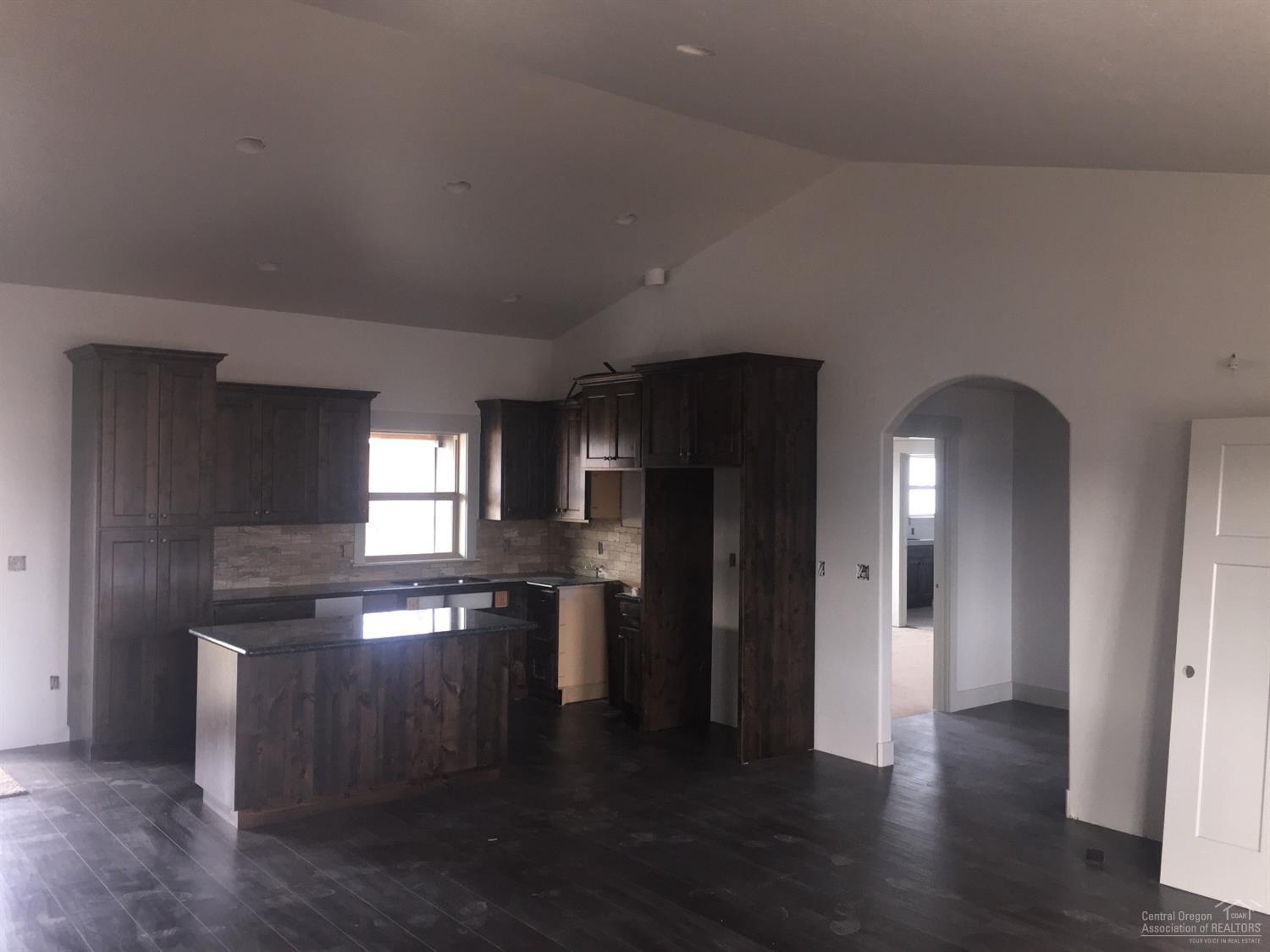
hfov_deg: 61.7
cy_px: 476
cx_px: 635
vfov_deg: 48.2
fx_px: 1064
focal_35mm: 29
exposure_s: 1/30
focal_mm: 4.15
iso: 80
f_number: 2.2
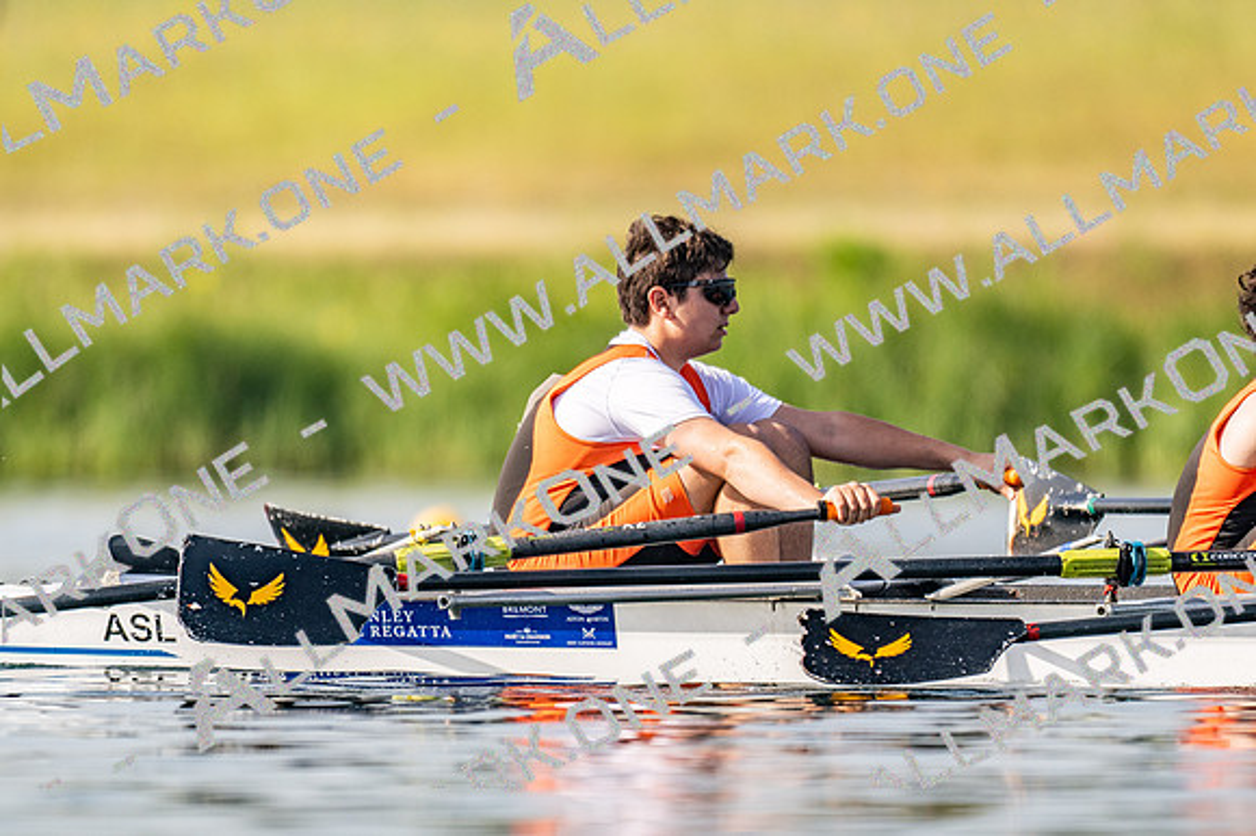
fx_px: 31381
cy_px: 418
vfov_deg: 1.5
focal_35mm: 900
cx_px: 628
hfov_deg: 2.3
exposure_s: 1/2500
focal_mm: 600
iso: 180
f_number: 4
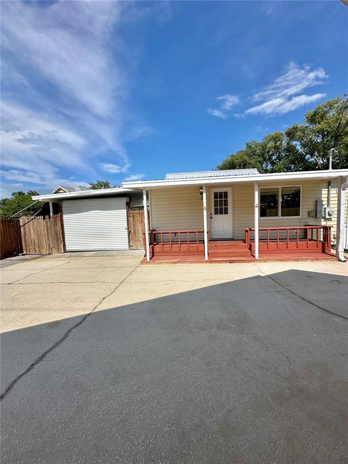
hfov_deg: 85.7
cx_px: 174
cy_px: 232
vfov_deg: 102.1
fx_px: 188
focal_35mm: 14
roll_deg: +1.4
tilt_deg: -1.4
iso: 50
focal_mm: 2.22
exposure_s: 1/4000
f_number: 2.2
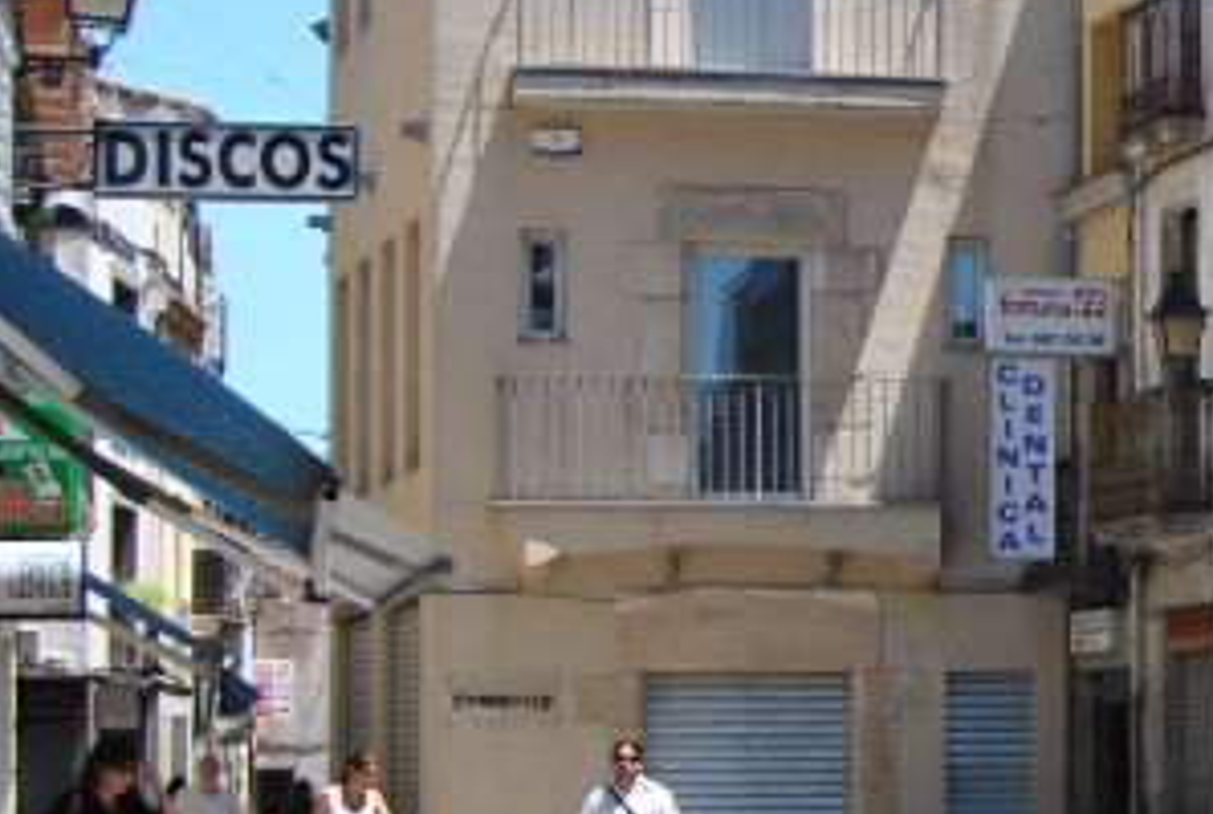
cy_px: 564
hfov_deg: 14.4
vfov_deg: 10.3
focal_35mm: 134
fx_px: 4524
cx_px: 1754
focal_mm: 26
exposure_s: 1/200
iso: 100
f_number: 7.1
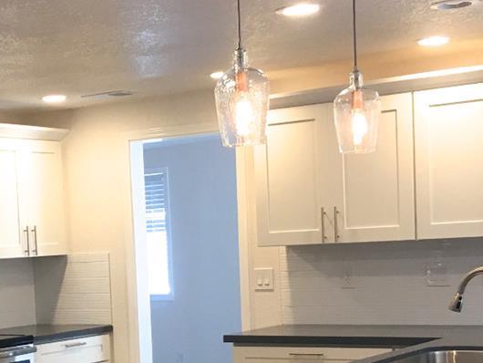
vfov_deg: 17.7
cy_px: 323
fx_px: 1145
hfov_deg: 23.5
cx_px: 108
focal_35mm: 82
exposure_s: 1/30
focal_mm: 4.15
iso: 32
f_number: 2.2
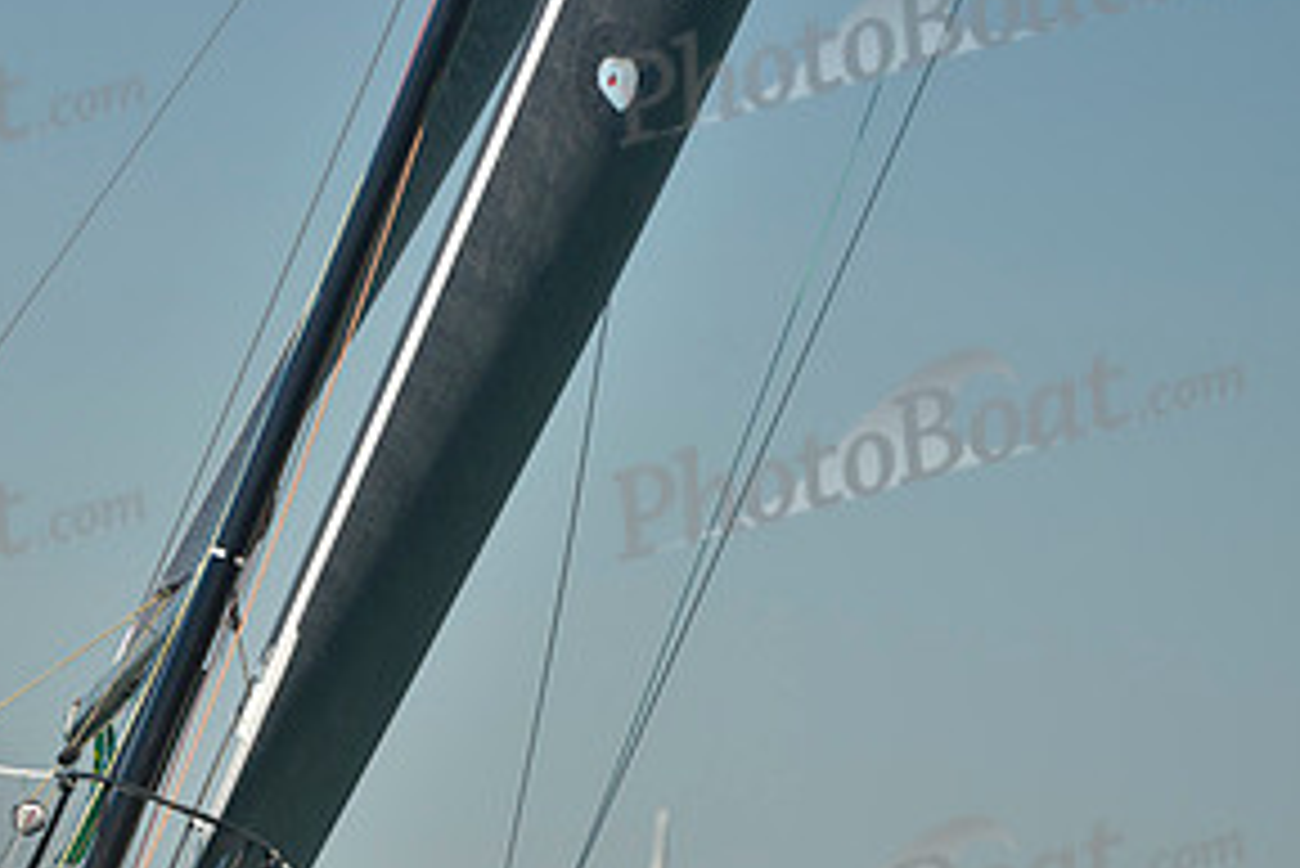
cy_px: 740
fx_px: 14126
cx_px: 382
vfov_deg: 3.5
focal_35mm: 391
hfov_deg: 5.3
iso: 280
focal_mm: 195
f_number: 4
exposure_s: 1/1250
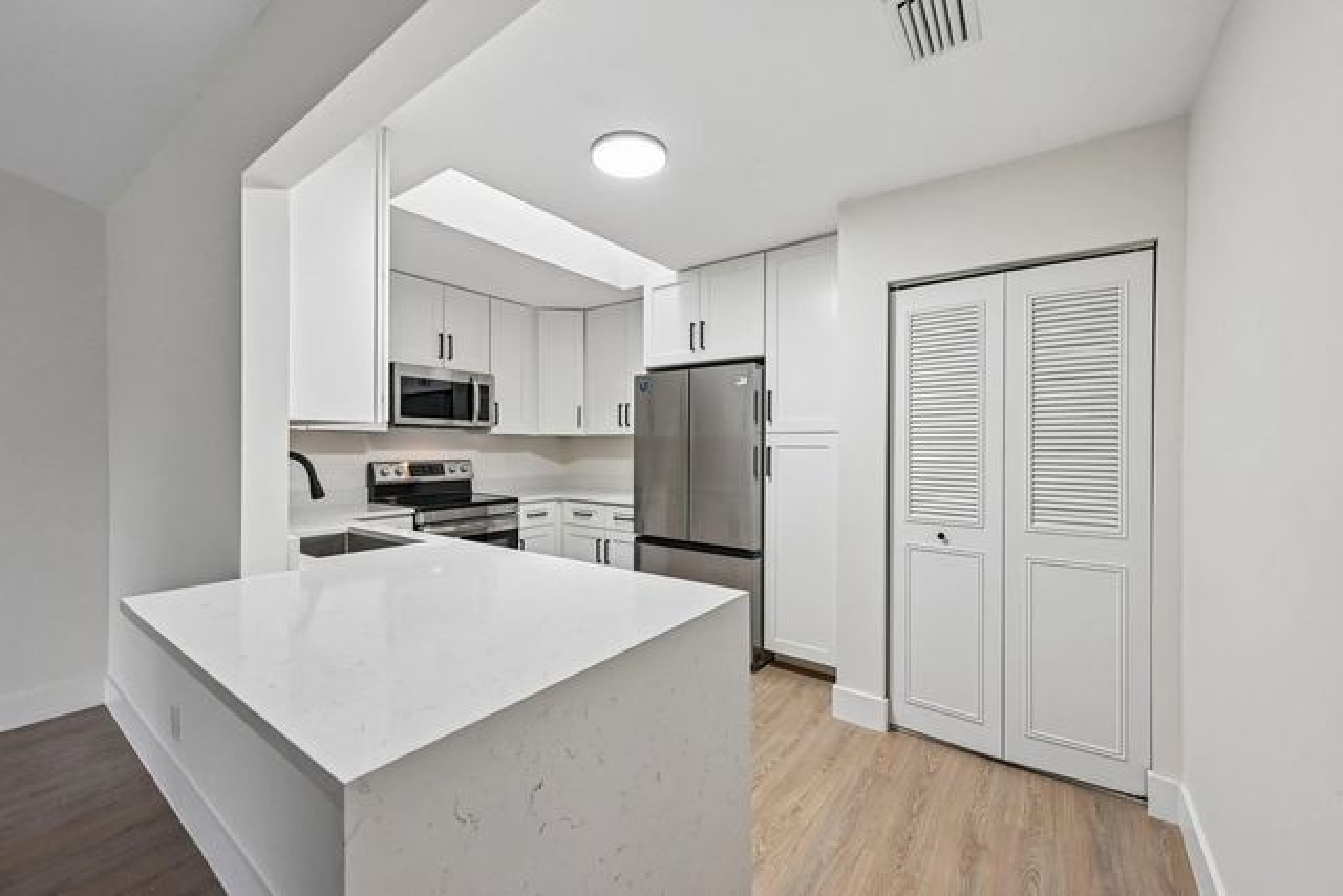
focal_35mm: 14
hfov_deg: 104.2
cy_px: 448
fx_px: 522
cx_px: 672
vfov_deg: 81.2
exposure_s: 1/100
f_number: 8
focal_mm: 14
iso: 2500
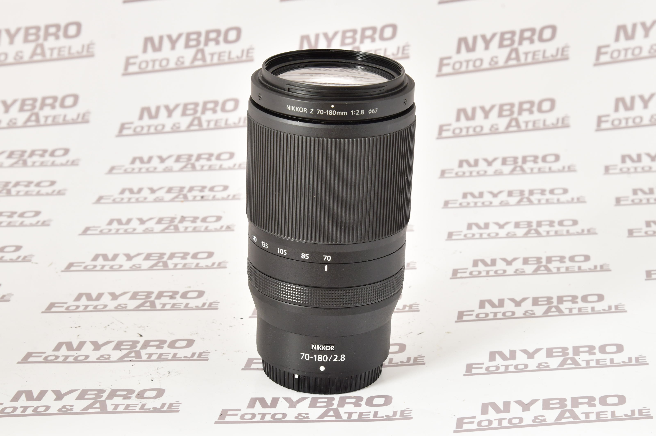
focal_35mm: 70
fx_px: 1274
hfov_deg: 28.9
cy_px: 218
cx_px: 328
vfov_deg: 19.4
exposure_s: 1/200
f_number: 11
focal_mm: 70
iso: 1000
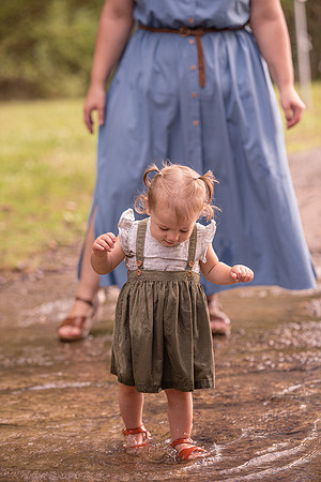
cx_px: 160
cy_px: 241
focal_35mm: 135
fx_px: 1805
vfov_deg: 15.2
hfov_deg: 10.2
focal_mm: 135
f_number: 3.2
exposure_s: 1/1000
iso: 400
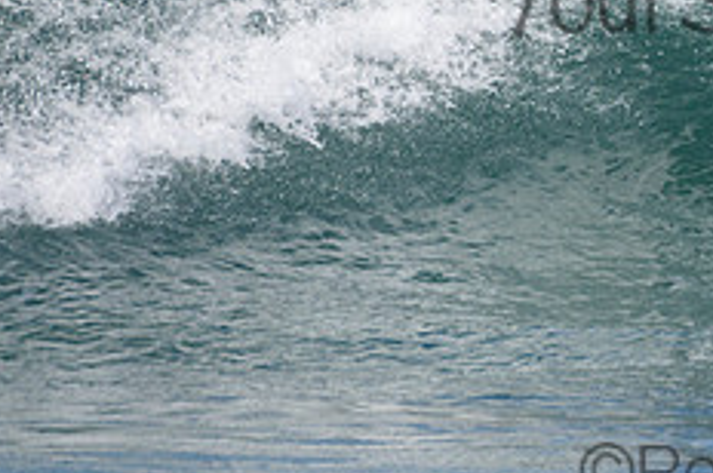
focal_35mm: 1878
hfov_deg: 1.1
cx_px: 817
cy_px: -38
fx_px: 37143
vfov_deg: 0.7
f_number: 5.6
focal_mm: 500
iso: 640
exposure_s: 1/4000
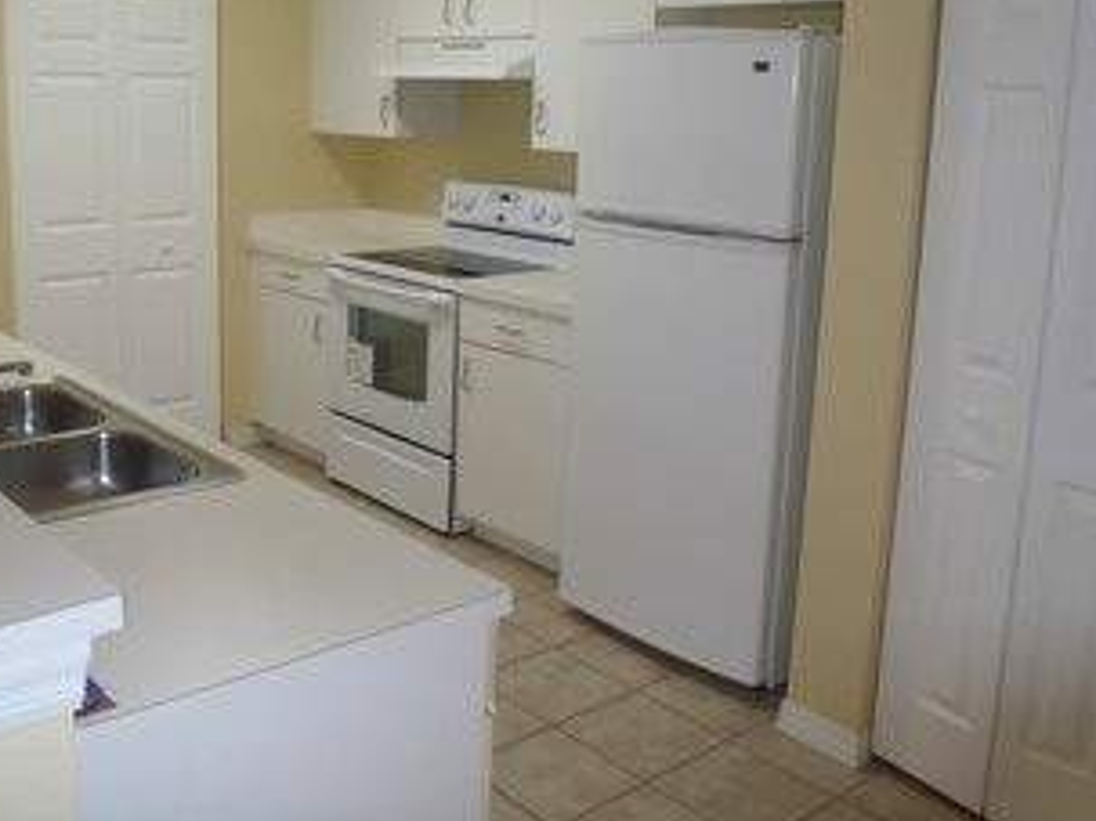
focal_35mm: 37
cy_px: 300
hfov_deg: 49.4
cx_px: 376
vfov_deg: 38.4
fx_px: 1171
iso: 100
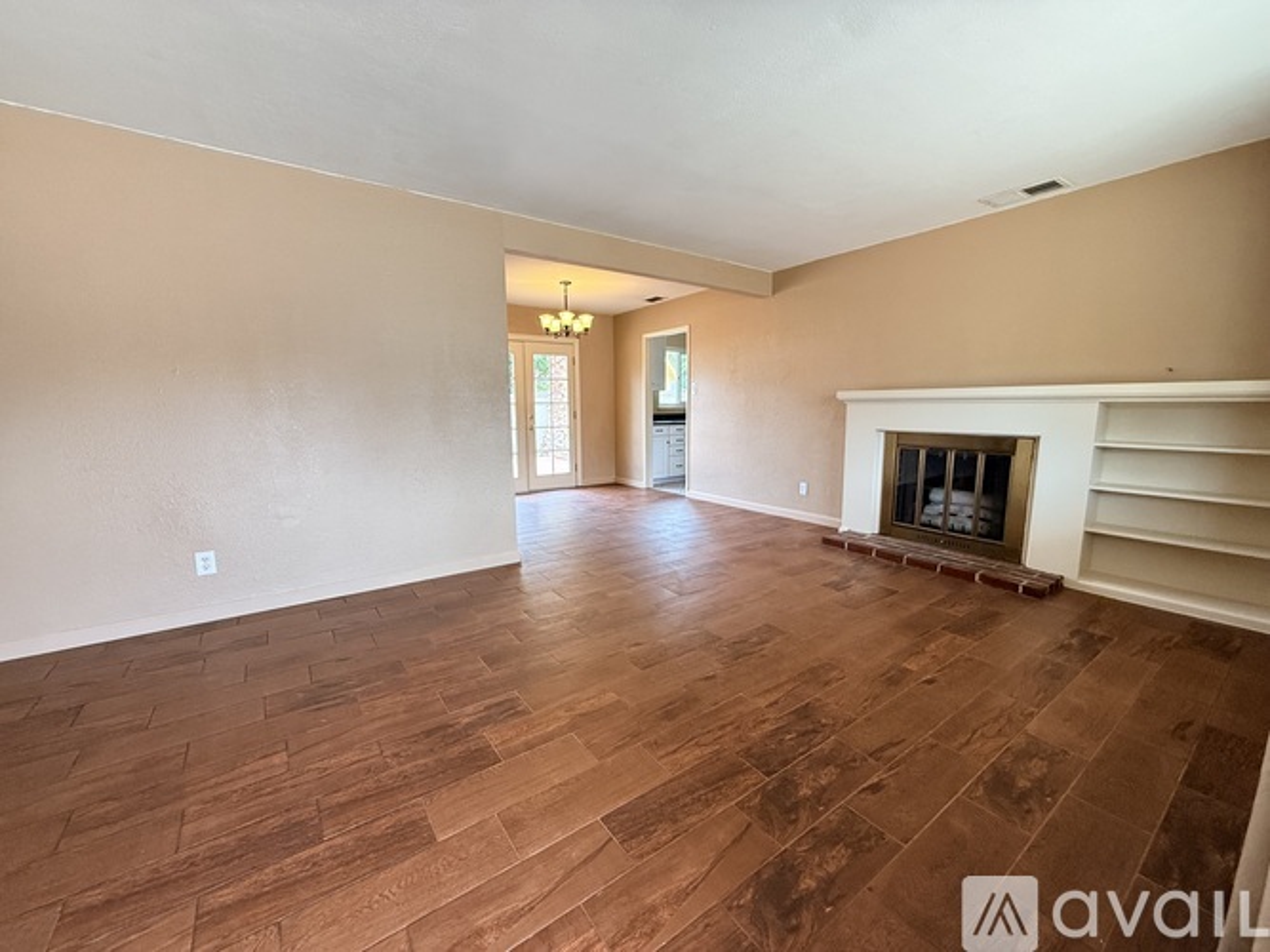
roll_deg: +1.6
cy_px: 476
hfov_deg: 102.1
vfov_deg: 85.7
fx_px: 514
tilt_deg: -7.5
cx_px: 635
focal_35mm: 14
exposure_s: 1/120
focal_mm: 2.22
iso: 200
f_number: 2.2
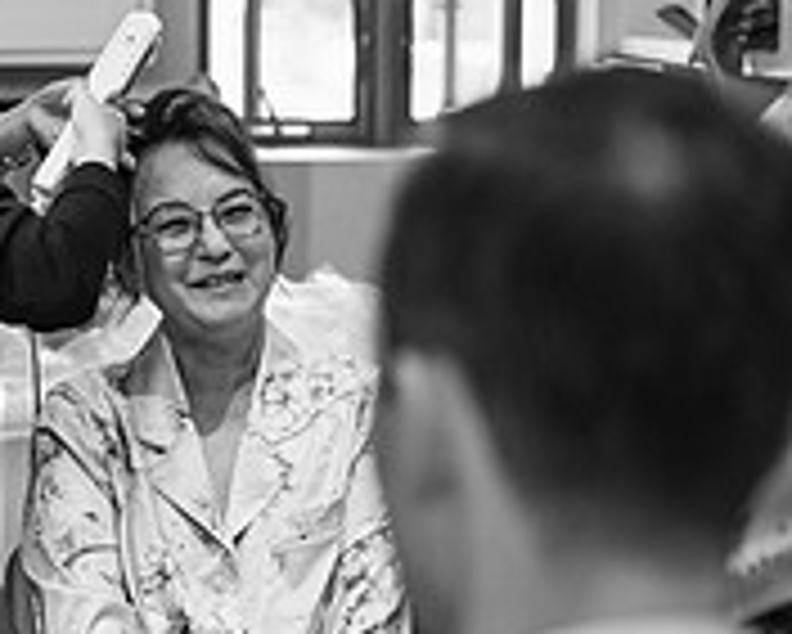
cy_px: 333
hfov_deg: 17.3
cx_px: -22
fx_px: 2533
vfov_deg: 14.3
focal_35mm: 108
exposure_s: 1/125
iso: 125
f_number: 1.4
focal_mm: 35
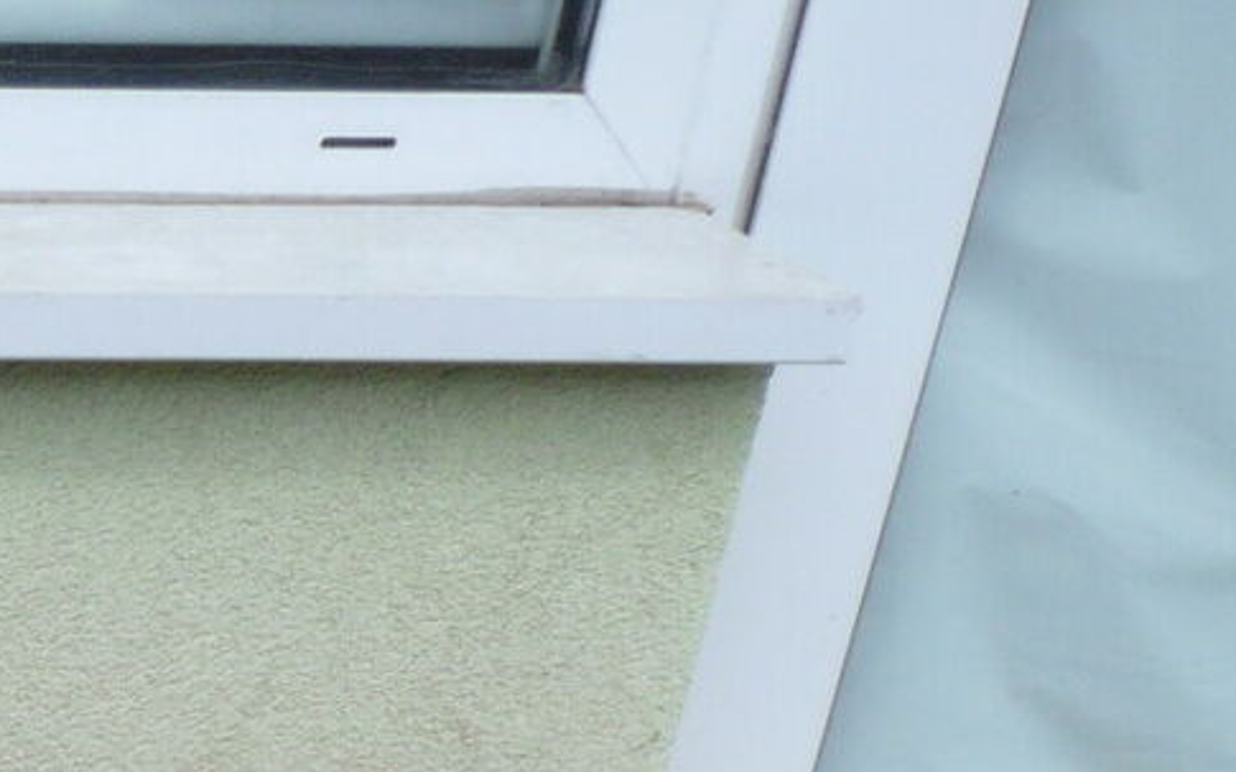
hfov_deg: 14.6
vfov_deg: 10.6
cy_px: 1218
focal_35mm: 118
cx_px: -1254
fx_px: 3974
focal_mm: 4.8
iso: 100
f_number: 5.6
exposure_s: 1/250
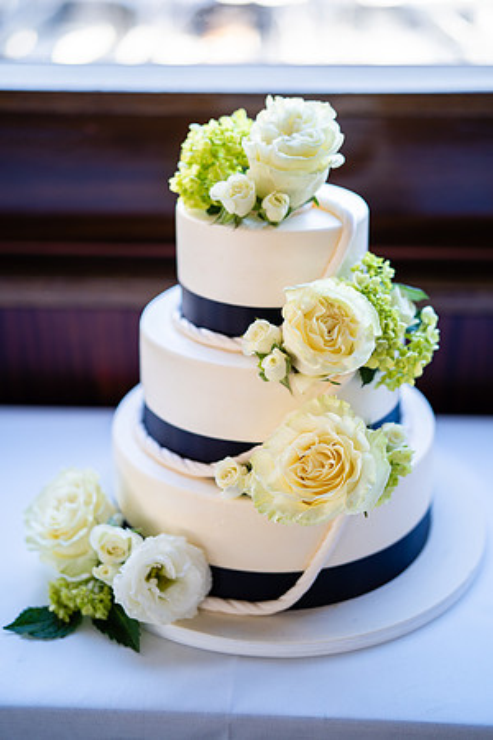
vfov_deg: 39.6
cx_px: 246
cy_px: 370
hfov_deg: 27.0
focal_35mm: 50
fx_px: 1027
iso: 160
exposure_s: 1/320
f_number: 1.4
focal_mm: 50
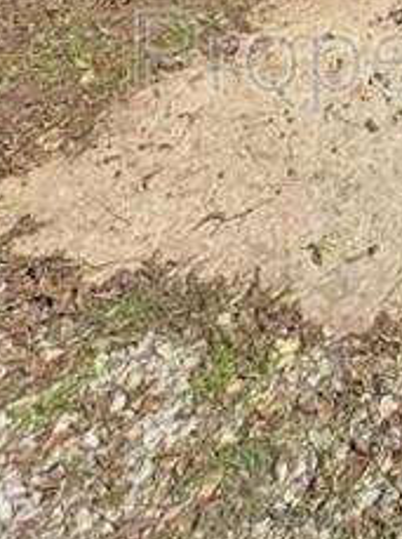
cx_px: 686
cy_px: -388
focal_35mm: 49
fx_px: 761
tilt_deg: +3.0
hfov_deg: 21.6
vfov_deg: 23.6
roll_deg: -0.5
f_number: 2.2
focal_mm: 2.22
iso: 50
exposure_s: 1/2618
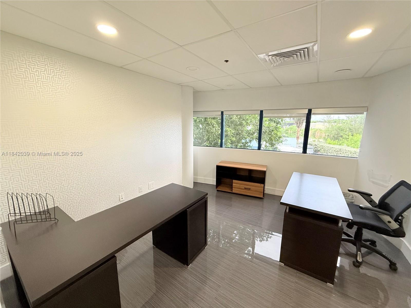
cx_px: 206
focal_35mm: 14
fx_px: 166
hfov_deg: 102.1
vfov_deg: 85.7
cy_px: 154
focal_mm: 2.22
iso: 320
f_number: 2.2
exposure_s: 1/120
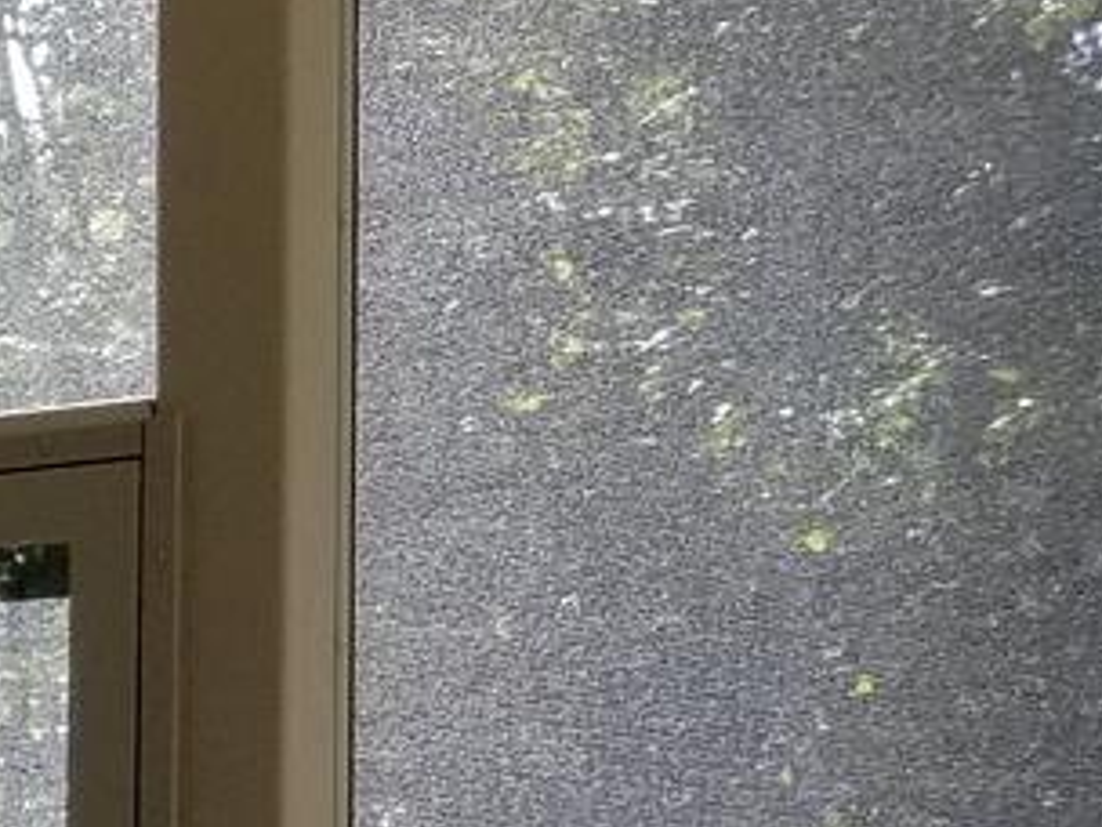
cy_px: 1643
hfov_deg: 9.4
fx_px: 5571
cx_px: -1947
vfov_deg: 8.1
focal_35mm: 175
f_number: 1.7
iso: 50
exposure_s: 1/632
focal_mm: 4.25
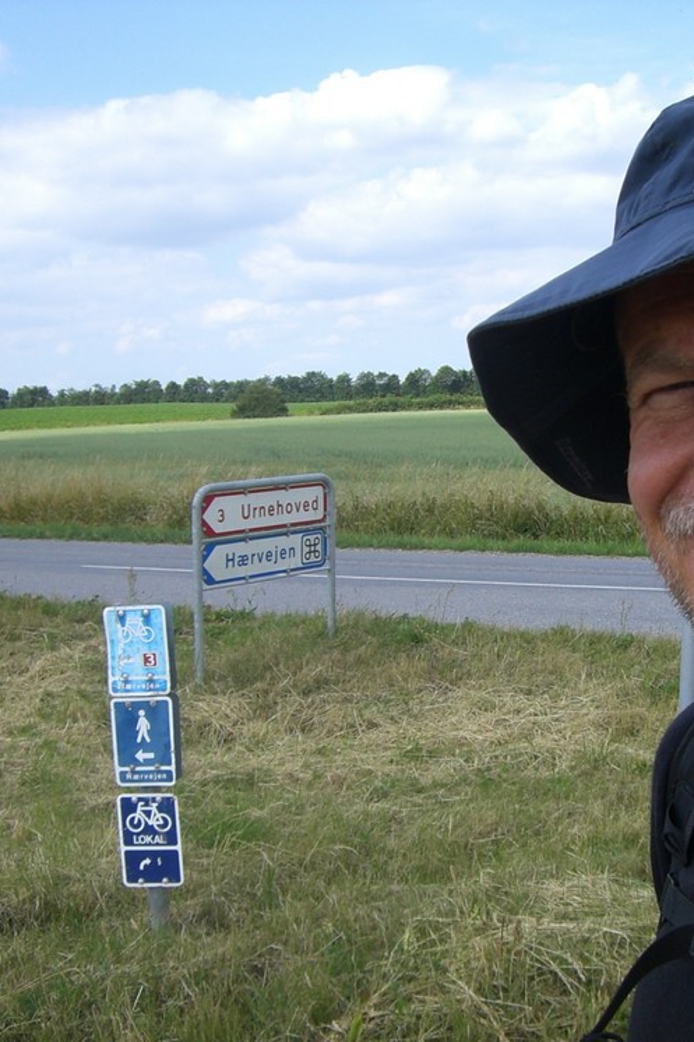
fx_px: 1533
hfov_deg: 25.1
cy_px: 522
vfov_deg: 37.5
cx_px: 560
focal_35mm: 53
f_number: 4.3
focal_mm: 6.2
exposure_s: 1/400
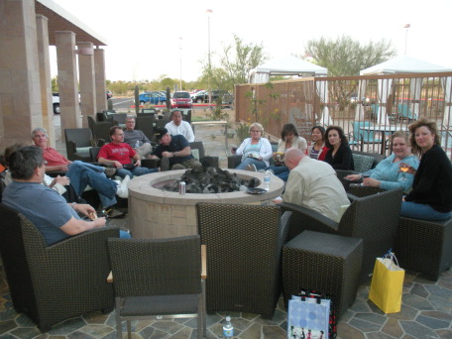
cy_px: 170
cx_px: 226
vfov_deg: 39.7
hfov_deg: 51.4
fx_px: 470
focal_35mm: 36
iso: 325
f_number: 3.5
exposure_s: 1/43.1
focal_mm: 6.3
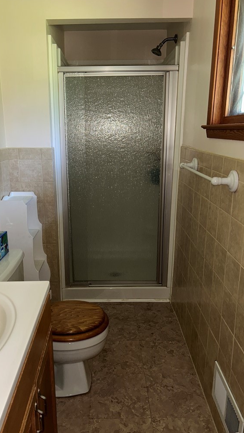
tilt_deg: -15.6
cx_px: 100
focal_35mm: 29
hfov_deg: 40.1
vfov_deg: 66.1
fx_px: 333
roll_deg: +0.8
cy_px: 216
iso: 100
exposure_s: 1/11
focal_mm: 5.7
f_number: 1.5
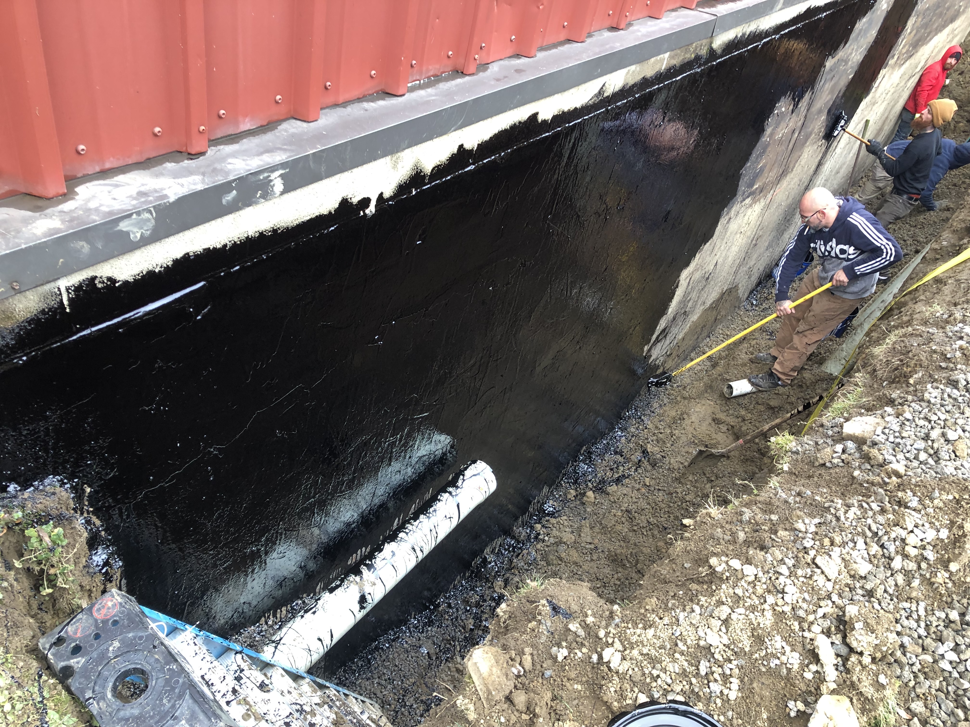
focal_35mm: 28
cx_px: 485
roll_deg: -14.5
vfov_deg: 49.7
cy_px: 364
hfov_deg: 63.4
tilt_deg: -40.1
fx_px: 785
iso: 25
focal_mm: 3.99
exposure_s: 1/40
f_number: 1.8
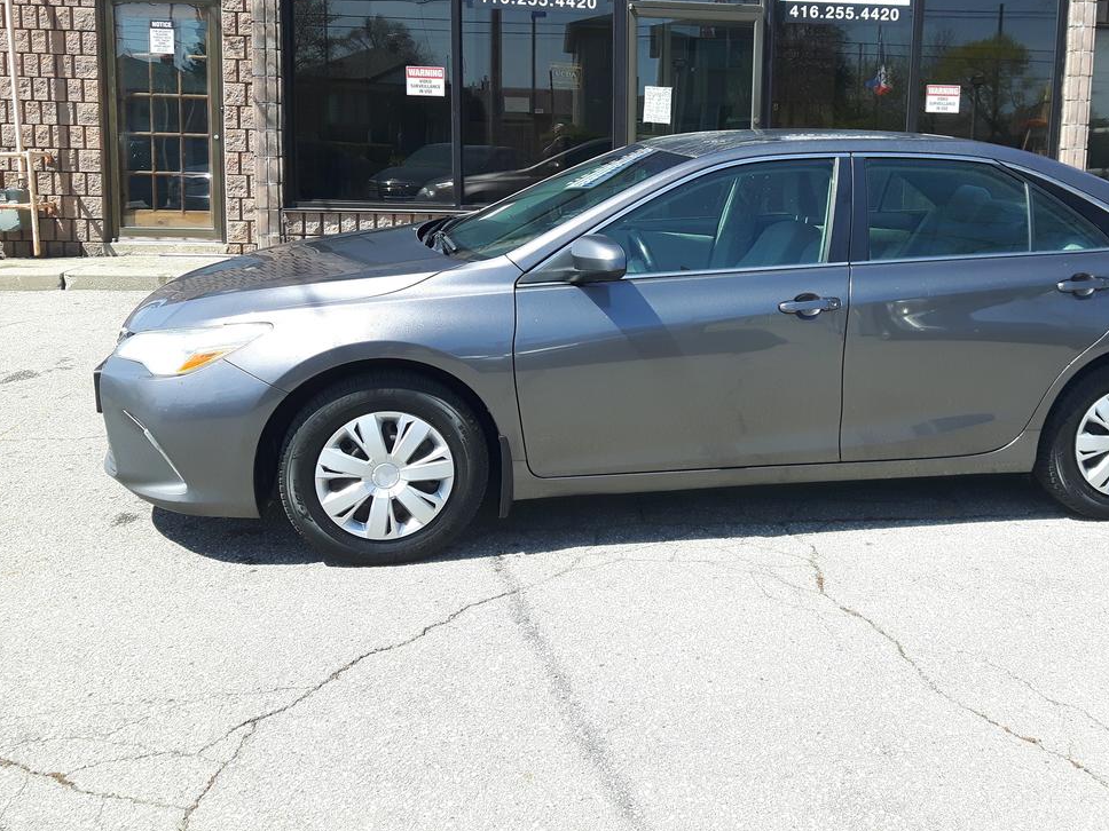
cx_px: 717
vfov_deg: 34.9
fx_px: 1314
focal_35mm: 41
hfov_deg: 45.2
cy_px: 296
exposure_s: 1/558
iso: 40
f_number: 1.9
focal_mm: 3.7
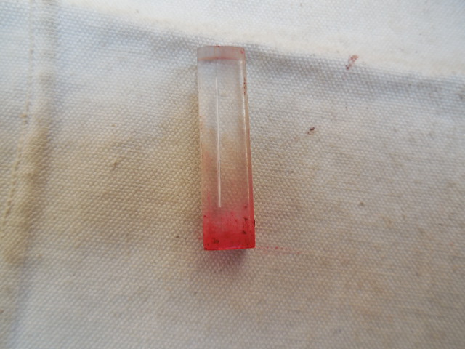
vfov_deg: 54.9
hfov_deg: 69.4
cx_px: 232
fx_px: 336
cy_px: 174
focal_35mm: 25
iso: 125
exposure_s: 1/200
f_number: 3.1
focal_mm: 4.5
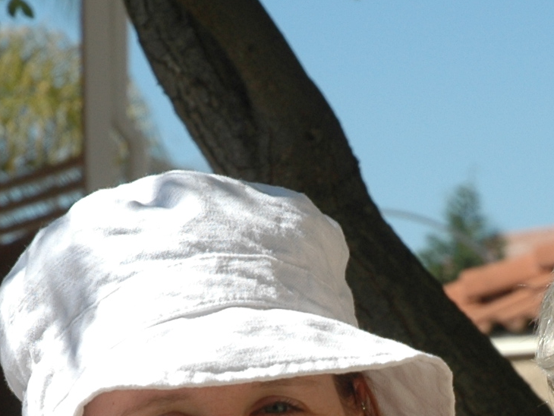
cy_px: 702
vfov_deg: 5.2
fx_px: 4563
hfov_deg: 6.9
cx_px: 526
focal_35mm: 285
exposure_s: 1/500
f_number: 7.1
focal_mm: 48
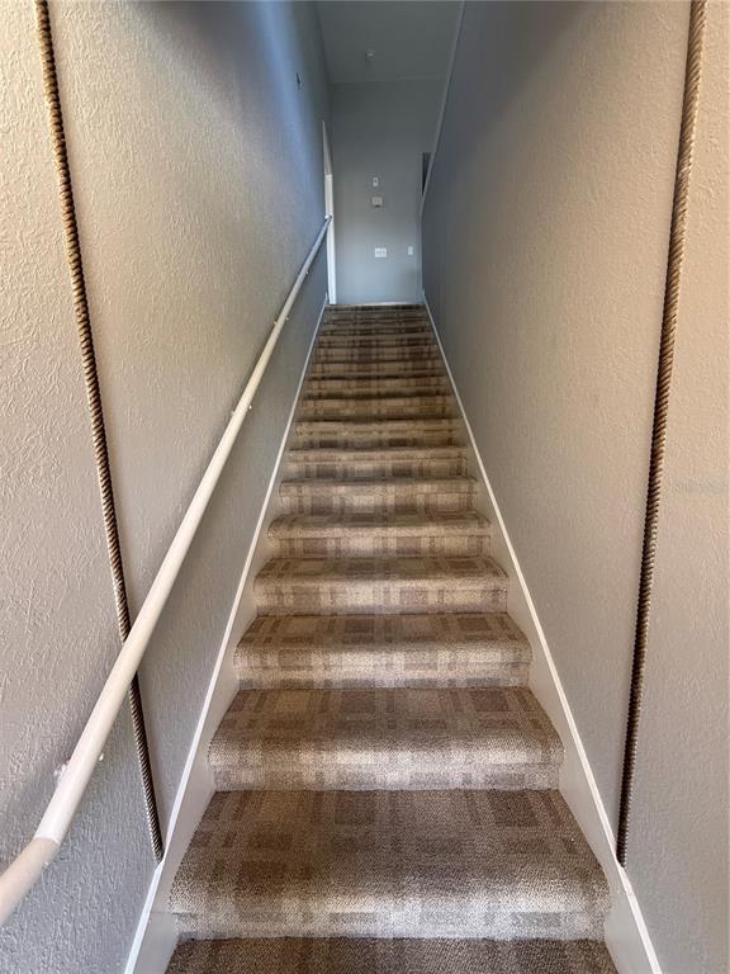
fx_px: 394
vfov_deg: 102.1
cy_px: 487
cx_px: 365
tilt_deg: -7.1
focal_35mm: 14
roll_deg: +1.6
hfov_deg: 85.7
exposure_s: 1/99
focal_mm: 2.22
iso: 200
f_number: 2.2
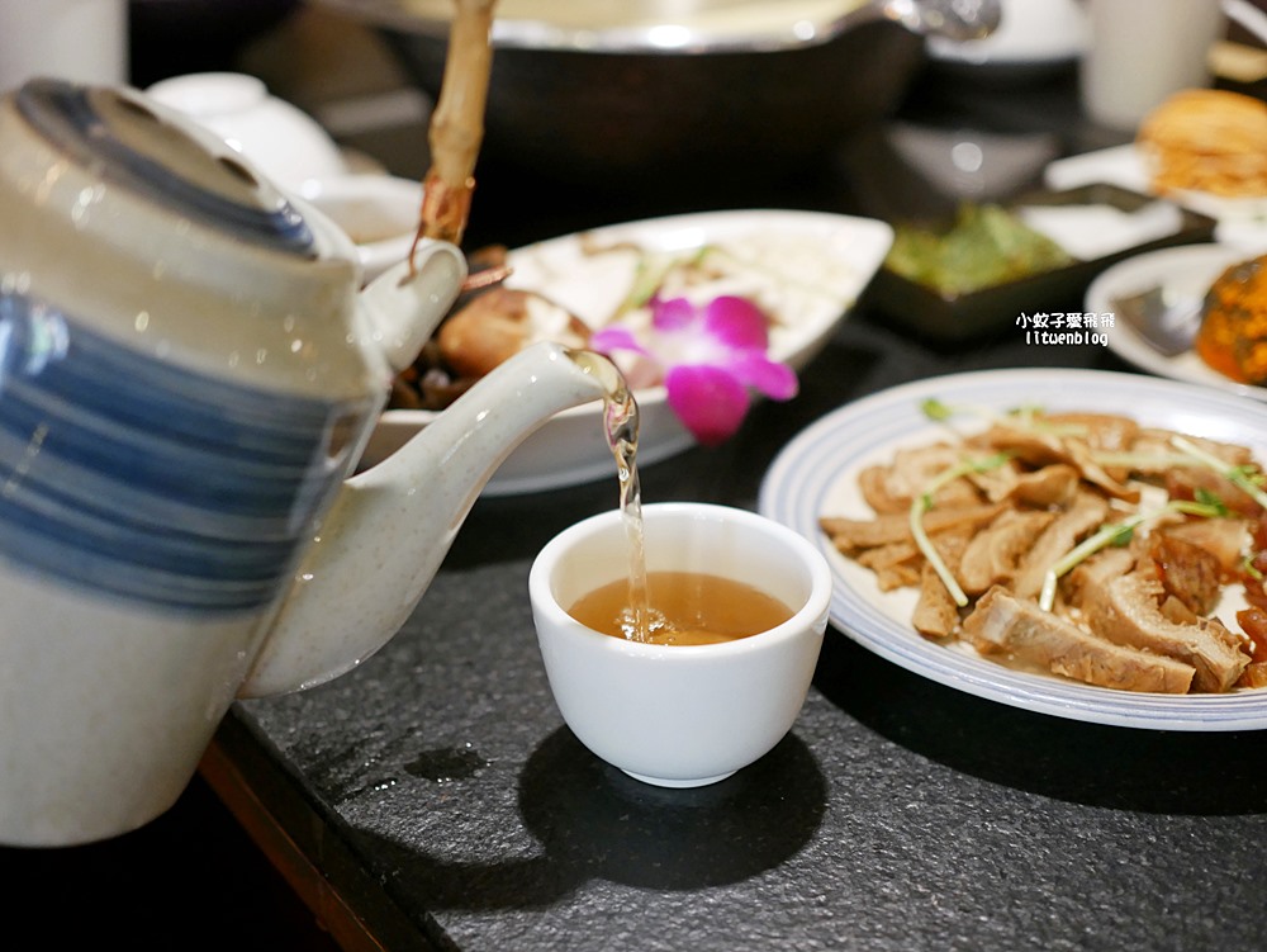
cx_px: 634
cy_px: 476
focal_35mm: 50
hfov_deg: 38.2
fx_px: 1831
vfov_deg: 29.1
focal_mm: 25
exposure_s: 1/60
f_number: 1.8
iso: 1000
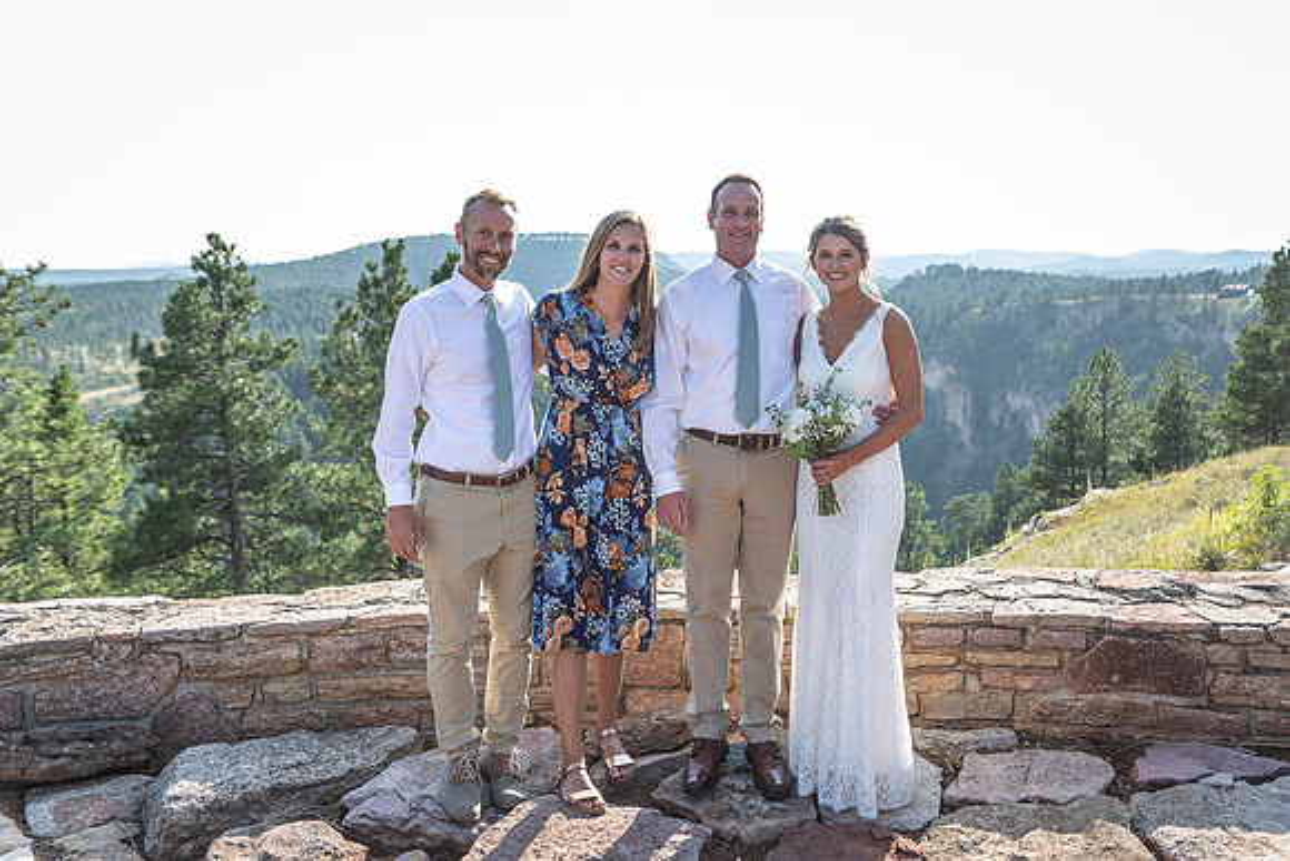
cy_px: 365
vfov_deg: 39.4
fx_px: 1198
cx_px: 743
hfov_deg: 56.3
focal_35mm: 33
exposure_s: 1/400
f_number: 3.5
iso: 125
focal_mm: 29
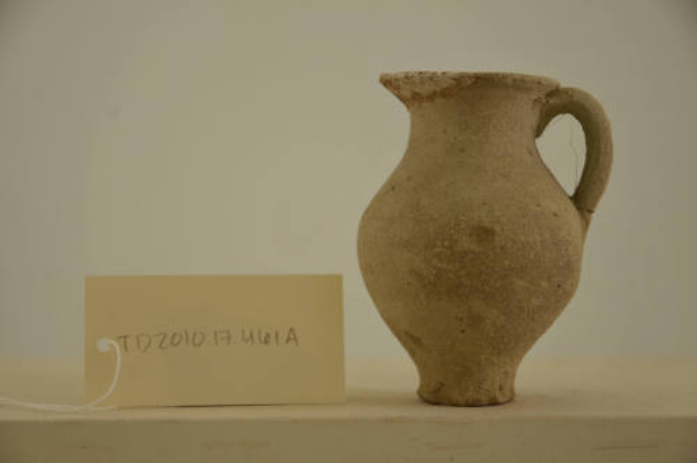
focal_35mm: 82
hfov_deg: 24.6
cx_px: 348
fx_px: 1595
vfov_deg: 16.5
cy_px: 232
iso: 200
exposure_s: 1/50
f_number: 5.3
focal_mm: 55
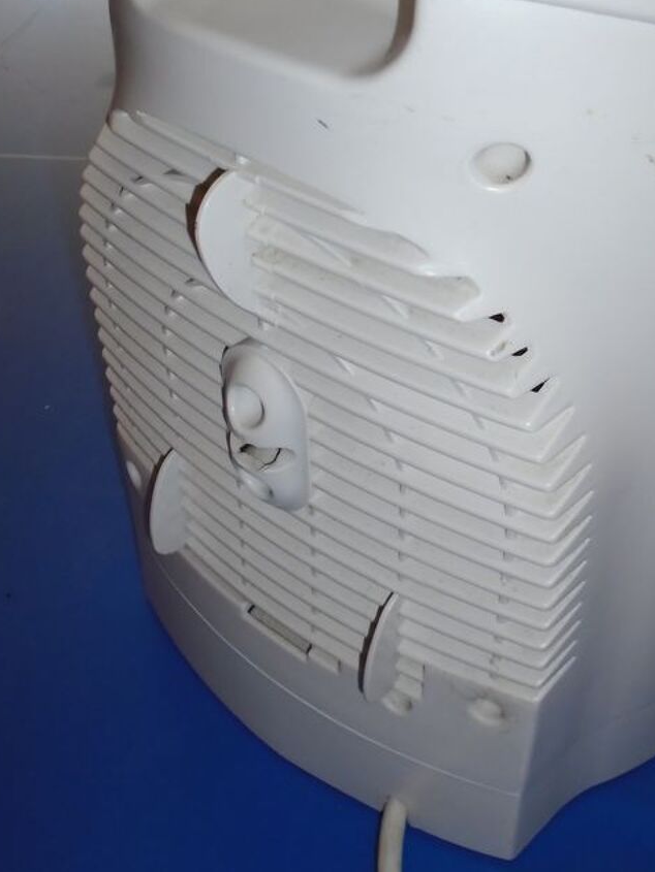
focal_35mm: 41
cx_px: 487
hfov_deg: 34.4
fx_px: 1034
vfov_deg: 44.9
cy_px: 268
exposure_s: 1/40
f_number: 8
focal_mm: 4.6
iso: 160
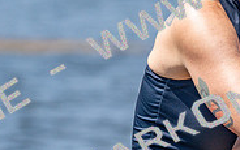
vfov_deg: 1.4
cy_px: 63
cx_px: 248
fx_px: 6273
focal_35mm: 959
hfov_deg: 2.2
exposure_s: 1/2000
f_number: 5.6
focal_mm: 298
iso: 320
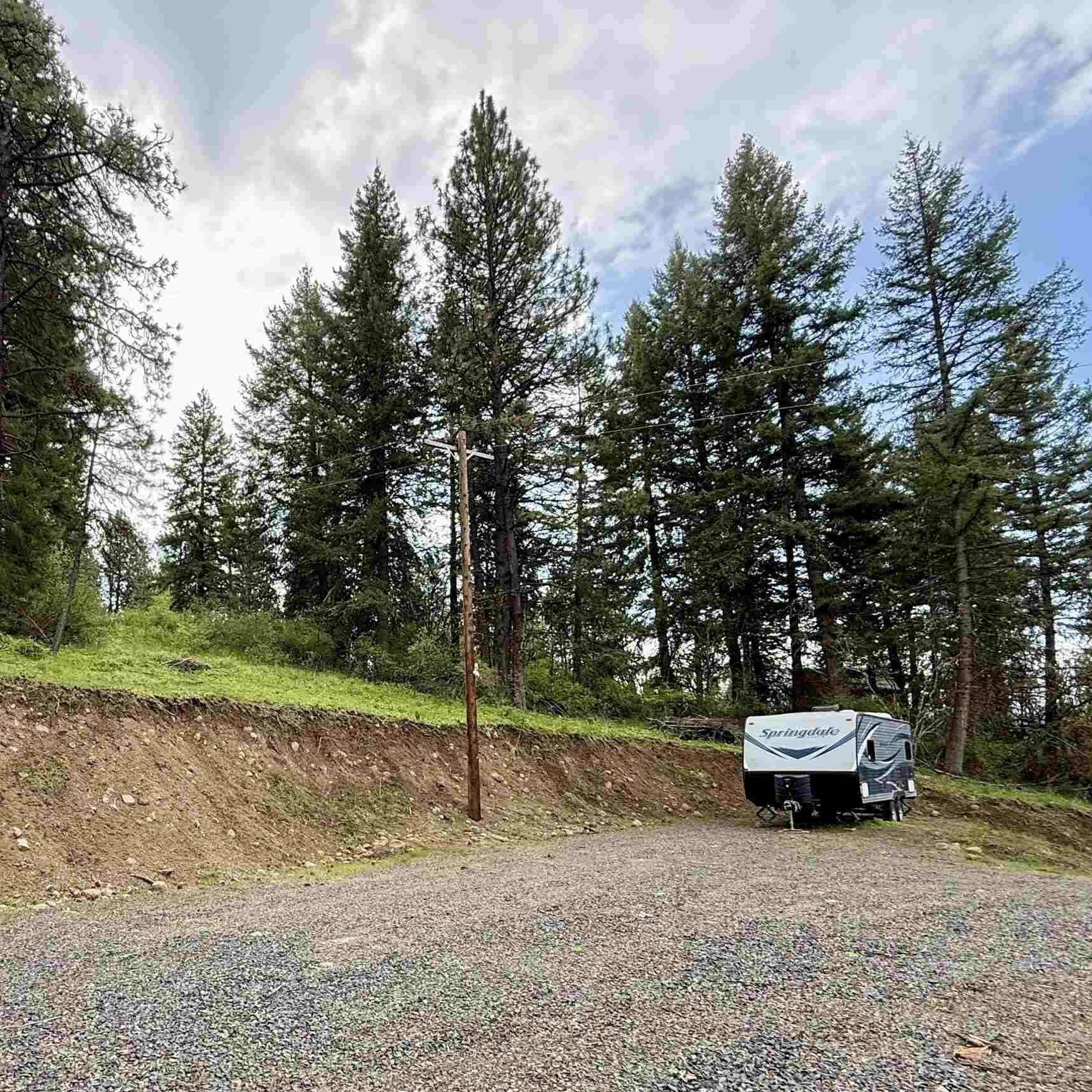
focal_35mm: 22
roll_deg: +1.2
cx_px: 331
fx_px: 785
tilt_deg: +9.9
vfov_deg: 68.9
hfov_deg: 66.9
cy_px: 656
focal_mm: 2.22
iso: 64
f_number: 2.2
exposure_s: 1/374
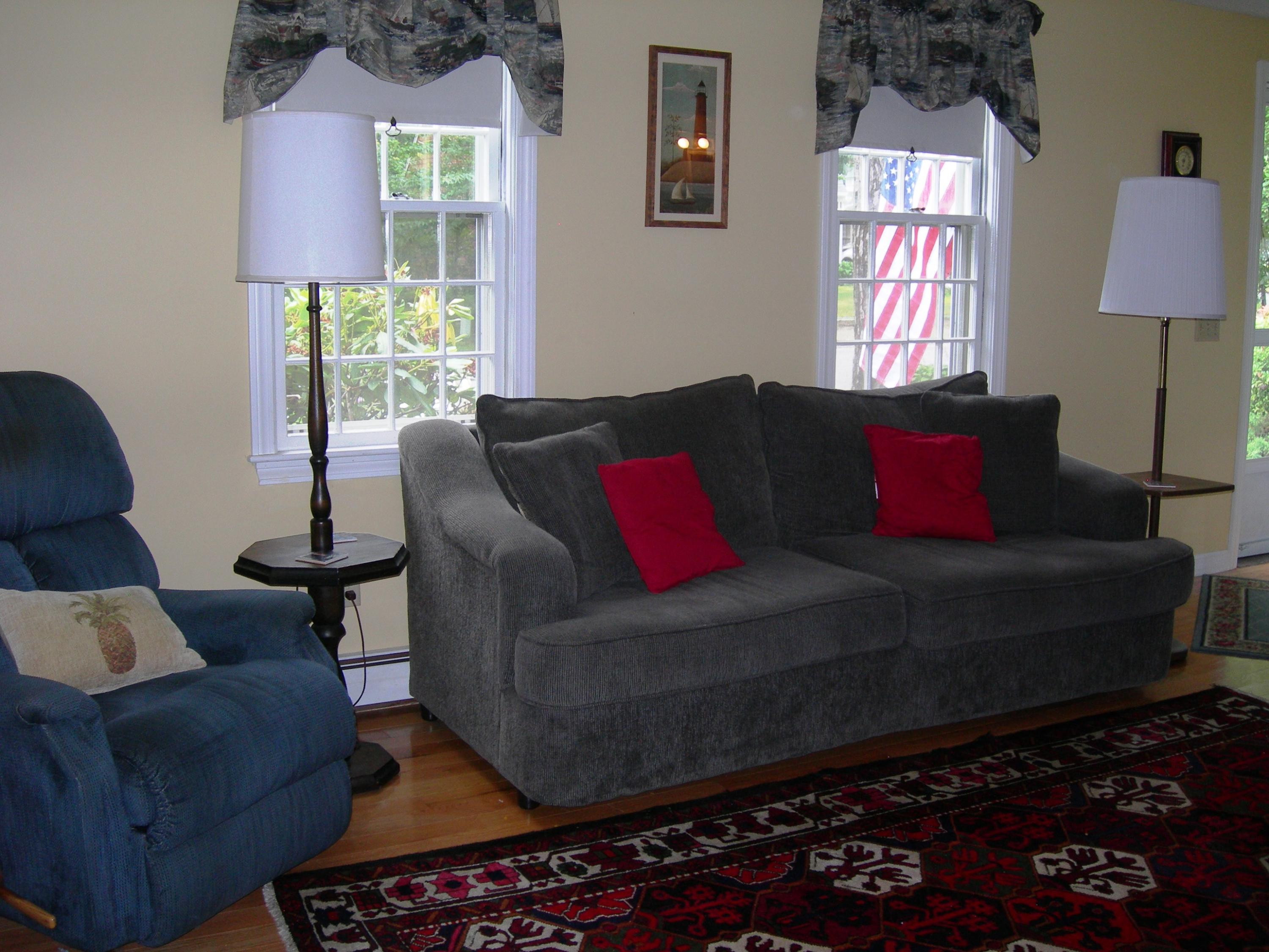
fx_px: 1393
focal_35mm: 38
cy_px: 476
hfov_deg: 49.0
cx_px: 634
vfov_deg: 37.7
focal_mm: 7.8
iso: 76
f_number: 2.8
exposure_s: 1/60.1
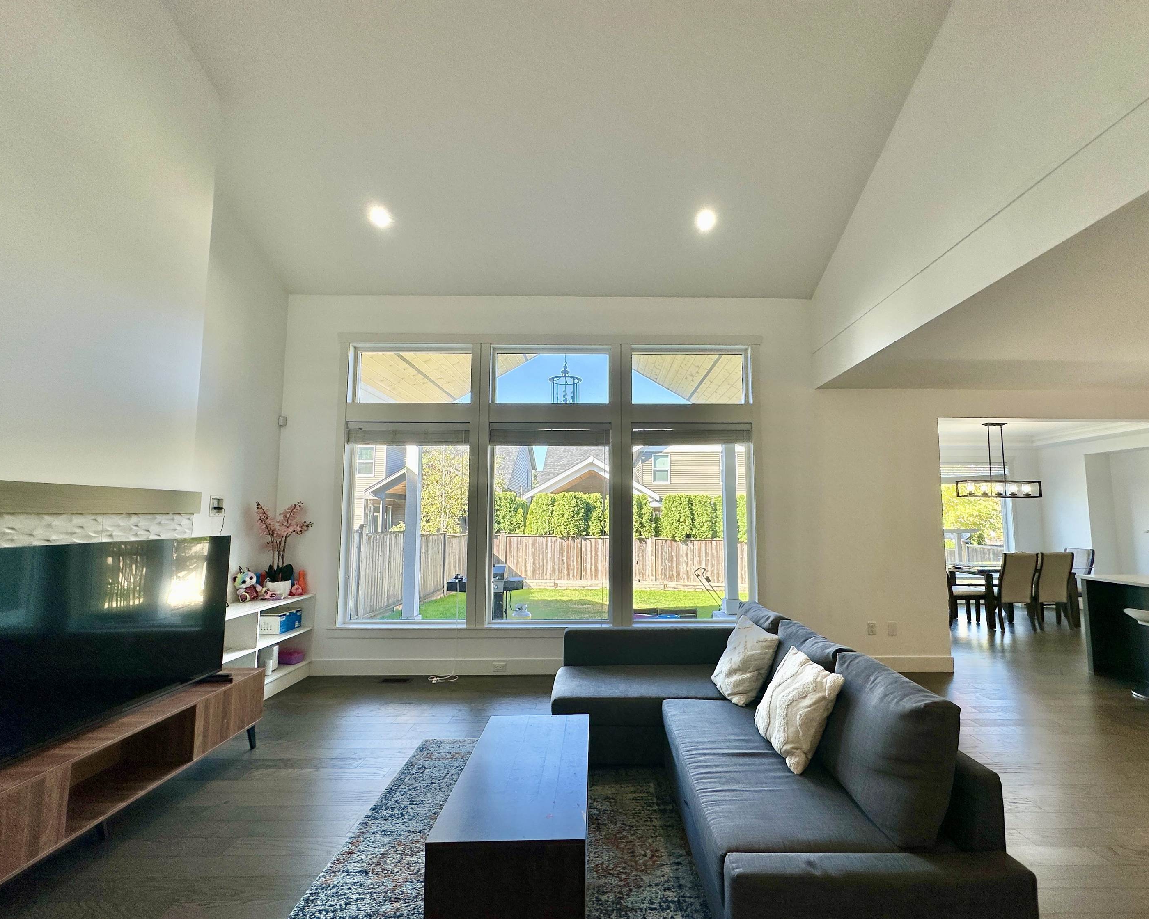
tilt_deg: +5.1
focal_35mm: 15
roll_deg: -0.8
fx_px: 510
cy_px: 471
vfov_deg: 84.0
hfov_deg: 96.7
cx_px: 609
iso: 40
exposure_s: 1/157
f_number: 2.2
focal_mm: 2.22
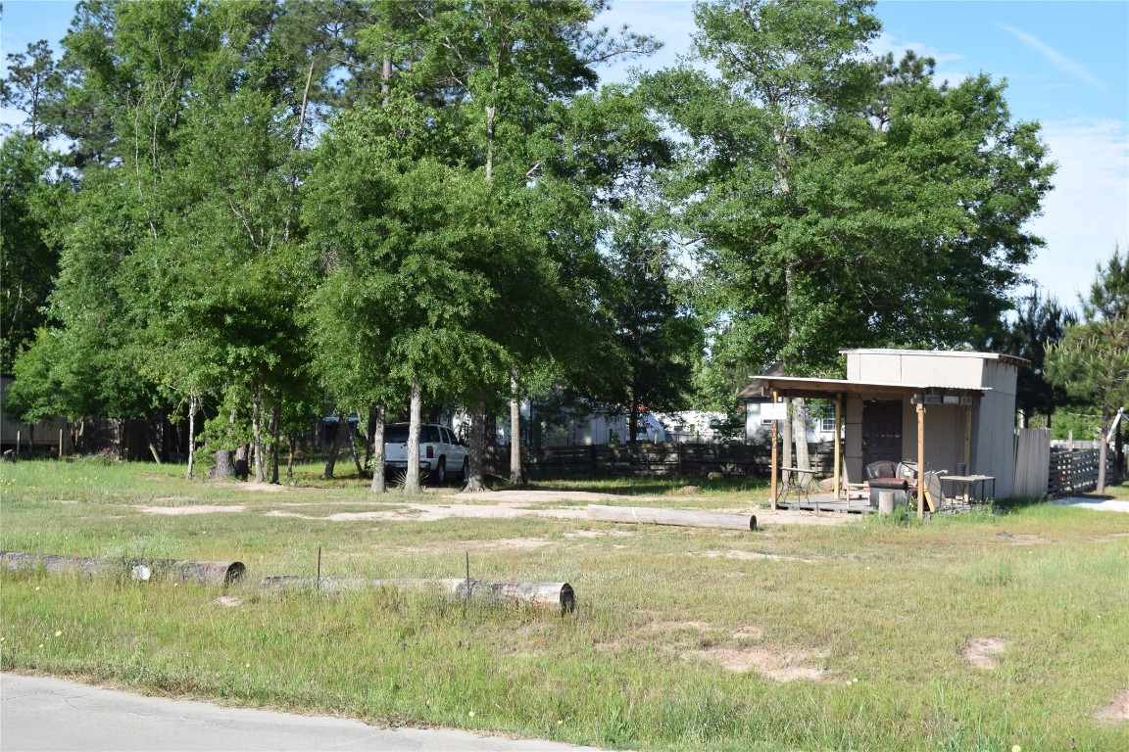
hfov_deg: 38.9
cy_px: 376
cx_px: 564
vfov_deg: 26.5
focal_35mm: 51
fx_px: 1599
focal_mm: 34
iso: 200
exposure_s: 1/250
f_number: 8
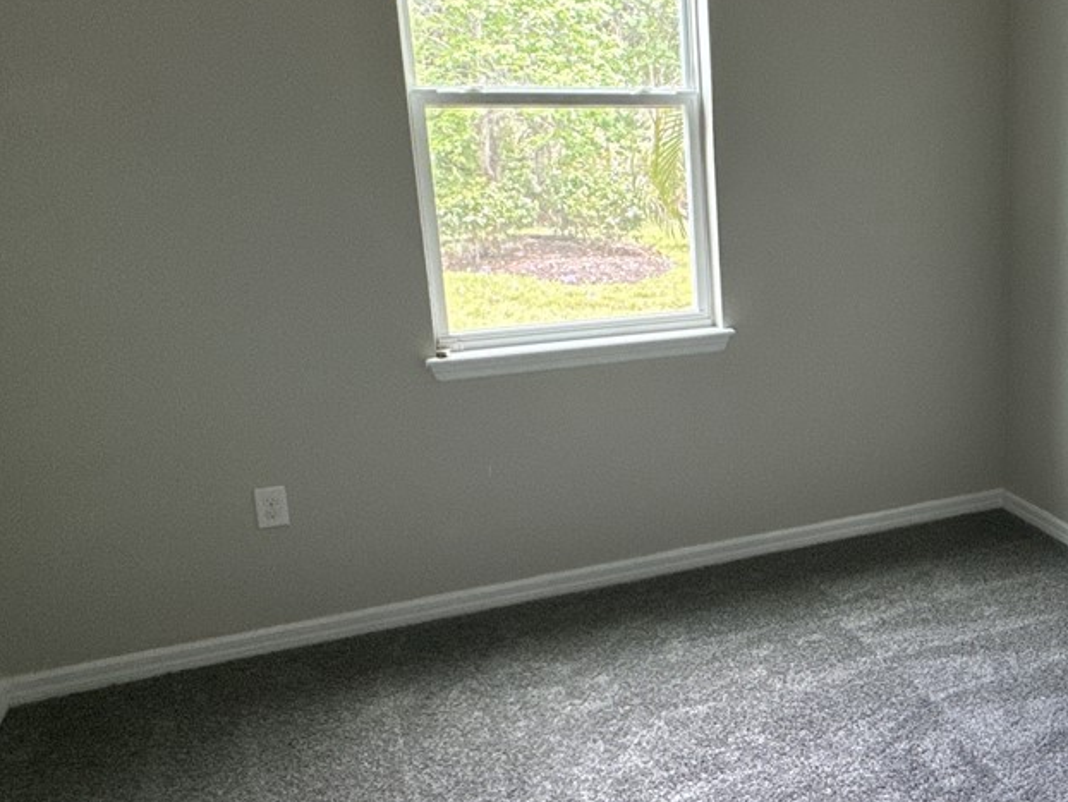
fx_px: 1111
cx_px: 958
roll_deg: -0.9
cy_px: 374
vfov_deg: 39.7
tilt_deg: -14.0
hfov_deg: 46.4
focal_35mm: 36
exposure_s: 1/99
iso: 160
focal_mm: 2.22
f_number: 2.2
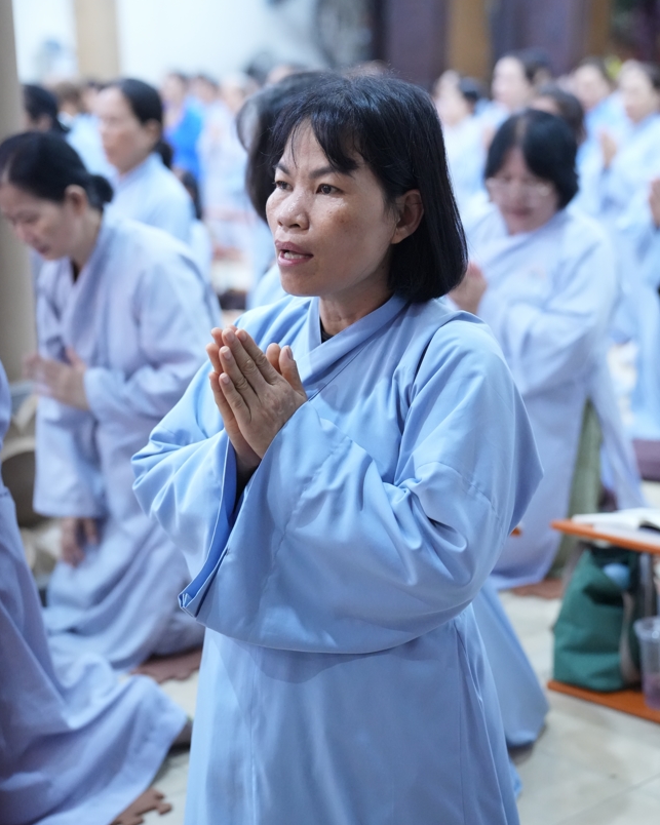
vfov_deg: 28.7
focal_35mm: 66
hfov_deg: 23.1
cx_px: 327
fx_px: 1612
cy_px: 431
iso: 8000
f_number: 2.8
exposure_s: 1/125
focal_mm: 58
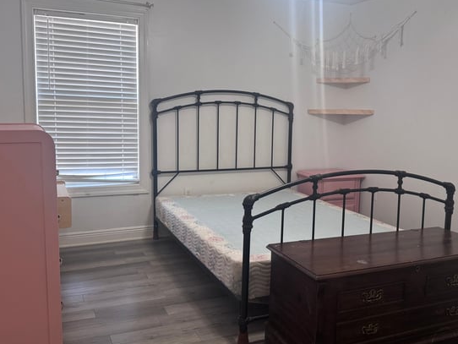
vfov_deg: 41.8
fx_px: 450
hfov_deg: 53.9
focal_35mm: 34
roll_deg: -1.7
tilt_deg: -7.4
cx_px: 242
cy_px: 160
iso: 200
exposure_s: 1/60
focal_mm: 6.76
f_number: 1.78
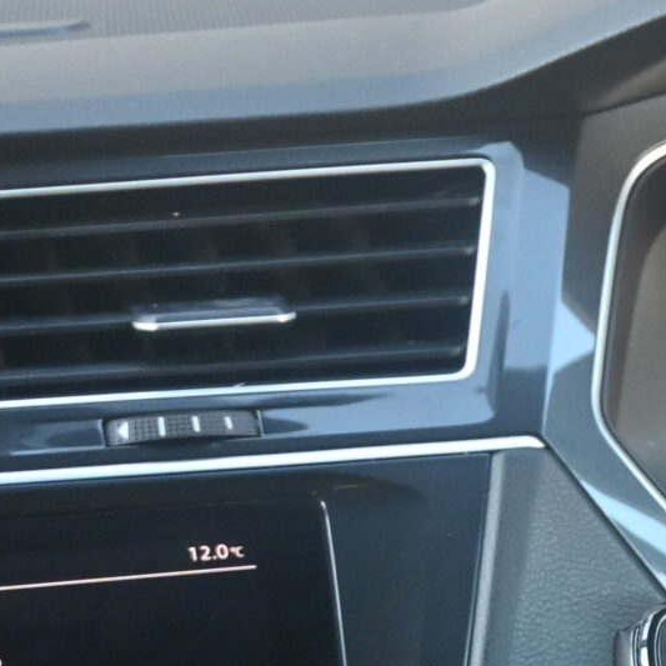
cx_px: 1447
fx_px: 3200
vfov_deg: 11.6
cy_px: 817
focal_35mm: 147
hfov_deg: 10.6
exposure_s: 1/125
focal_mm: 24
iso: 1250
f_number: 4.2
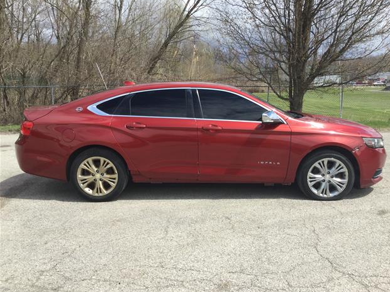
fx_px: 361
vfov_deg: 44.2
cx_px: 201
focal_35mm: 32
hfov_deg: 56.8
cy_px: 148
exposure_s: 1/1101
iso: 25
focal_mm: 3.3
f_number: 2.4
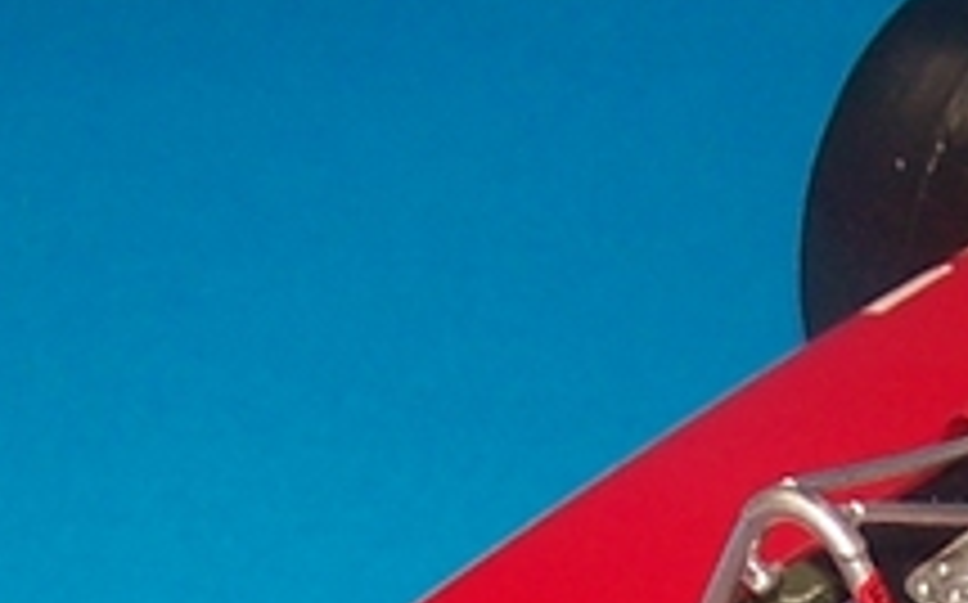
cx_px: 941
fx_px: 5061
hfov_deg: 10.8
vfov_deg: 6.6
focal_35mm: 192
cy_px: 1310
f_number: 2.8
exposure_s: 1/60
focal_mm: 6.3
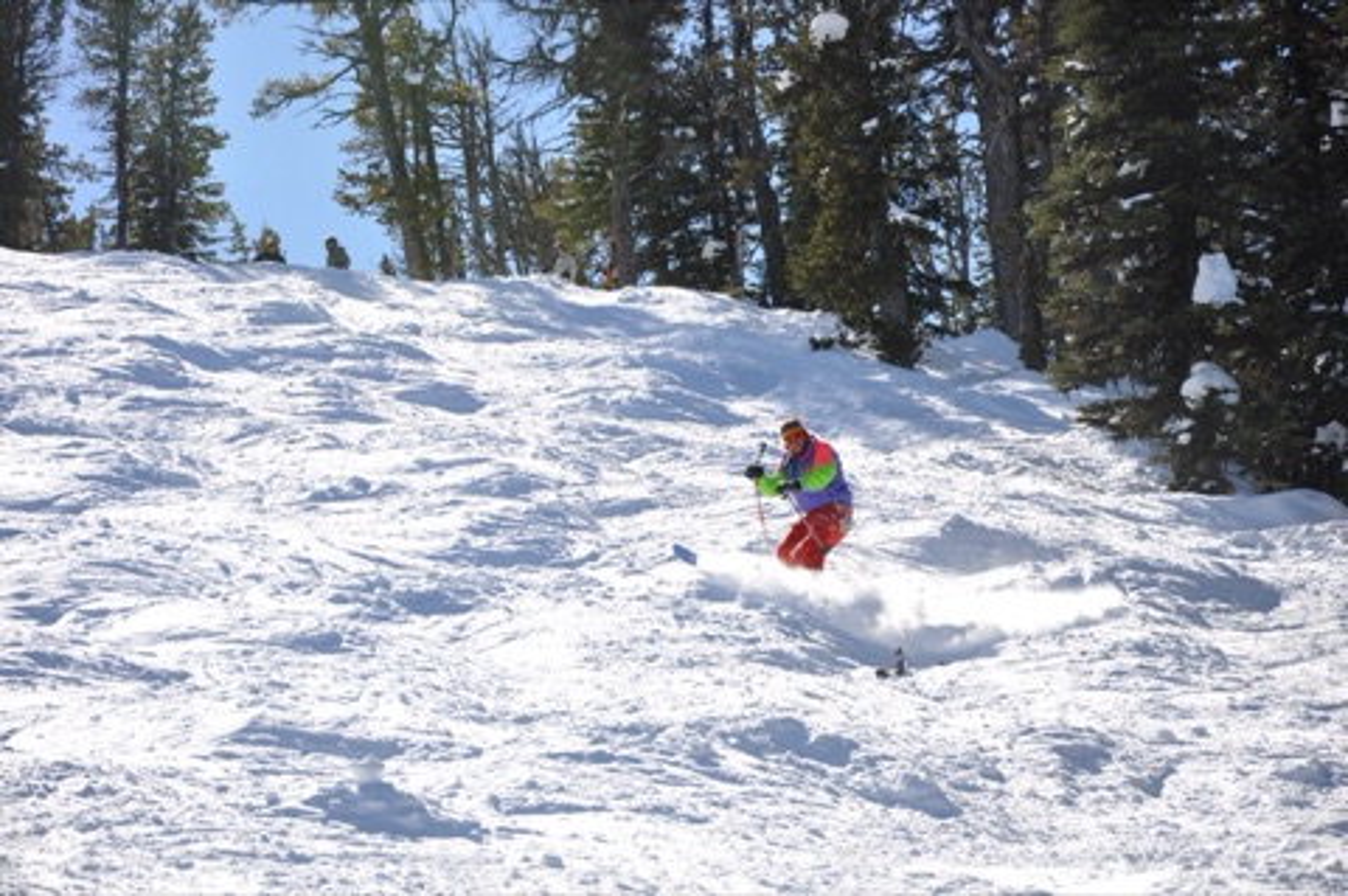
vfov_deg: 8.7
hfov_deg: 13.1
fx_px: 5891
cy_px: 448
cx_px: 674
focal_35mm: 158
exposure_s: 1/800
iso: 200
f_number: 7.1
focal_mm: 105
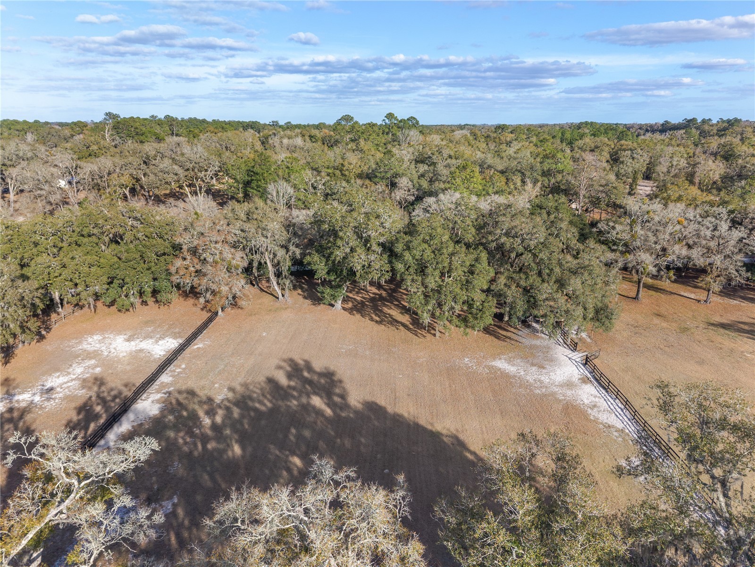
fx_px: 523
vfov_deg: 56.8
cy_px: 284
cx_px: 378
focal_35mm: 24
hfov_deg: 71.6
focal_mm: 8.67
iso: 150
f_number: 1.8
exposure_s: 1/2000
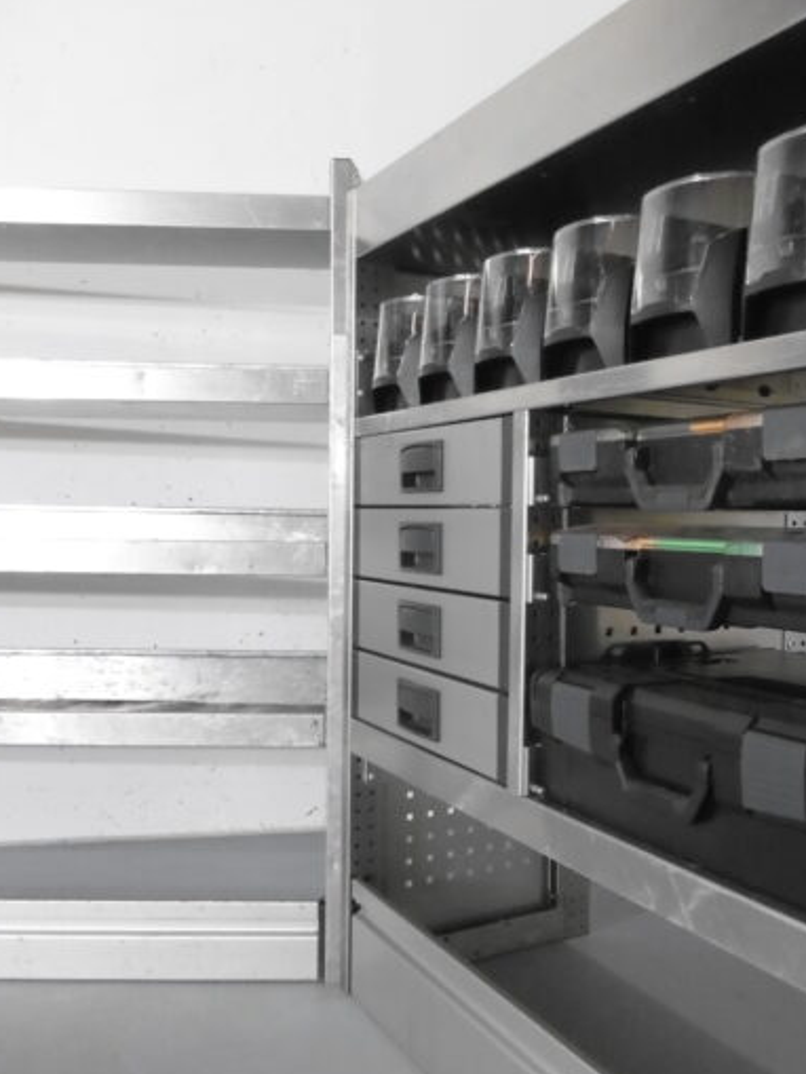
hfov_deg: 41.6
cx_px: 610
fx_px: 1024
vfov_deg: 55.3
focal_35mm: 33
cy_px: 545
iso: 500
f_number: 3.1
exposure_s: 1/125
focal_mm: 4.3
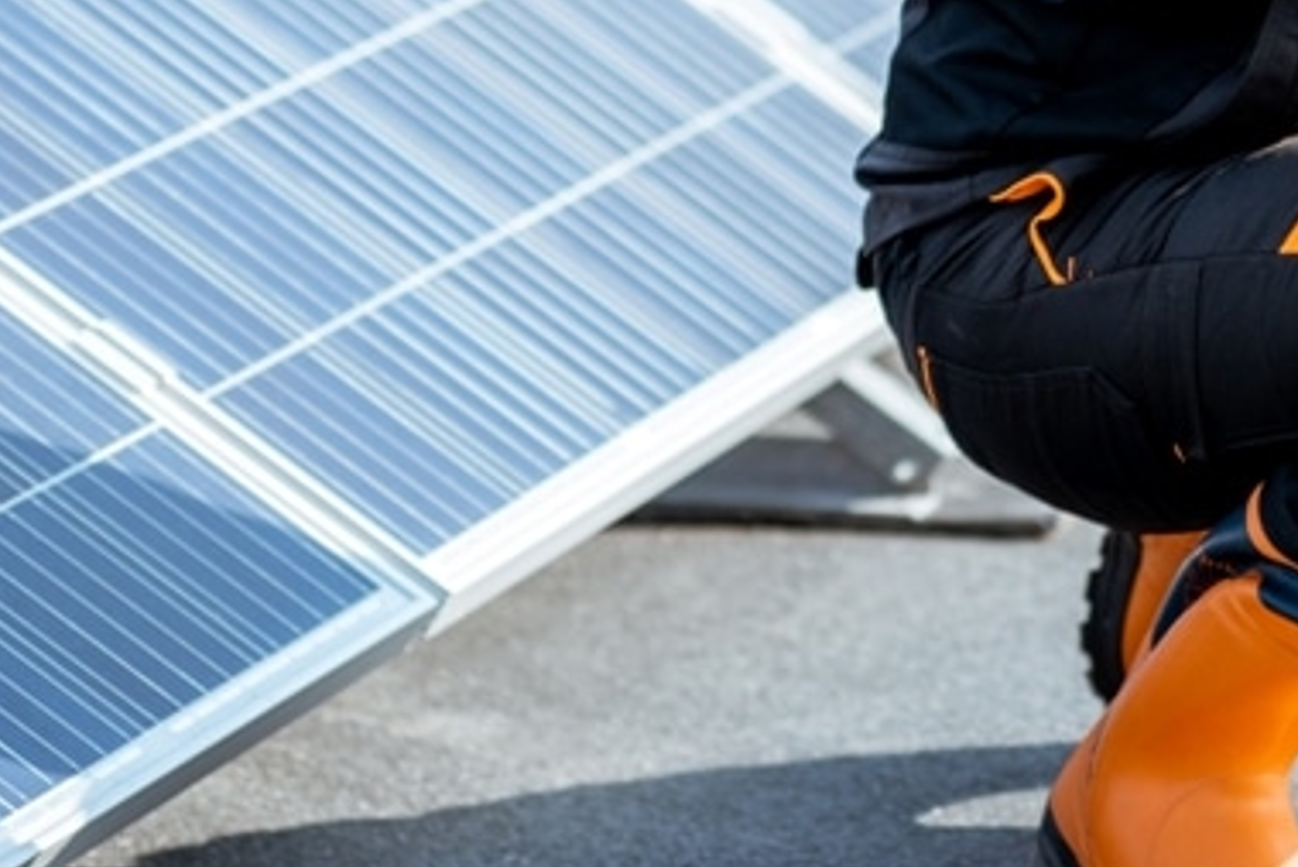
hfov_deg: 8.0
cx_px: 1060
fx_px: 9305
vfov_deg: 5.3
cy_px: -127
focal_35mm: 258
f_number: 2.2
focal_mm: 85
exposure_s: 1/4000
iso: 200
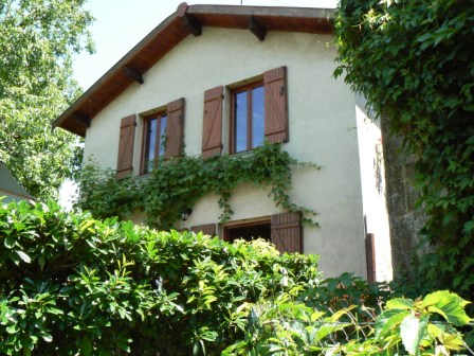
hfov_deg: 51.4
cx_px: 237
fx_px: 493
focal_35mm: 36
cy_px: 178
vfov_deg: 39.7
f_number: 5.6
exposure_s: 1/320
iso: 400
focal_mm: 6
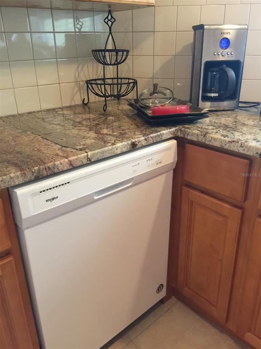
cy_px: 174
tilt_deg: -23.0
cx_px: 130
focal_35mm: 29
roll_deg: +1.1
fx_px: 292
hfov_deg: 48.2
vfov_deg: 61.7
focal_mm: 4.15
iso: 125
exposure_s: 1/10
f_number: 2.2
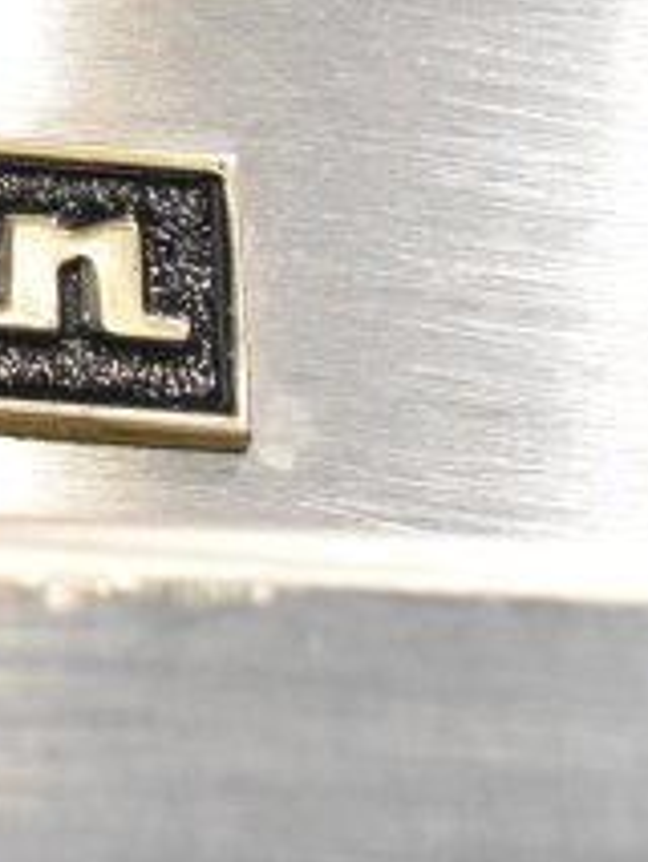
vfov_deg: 12.5
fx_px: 3915
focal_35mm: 157
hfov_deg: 9.0
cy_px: 168
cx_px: -579
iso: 6400
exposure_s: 1/250
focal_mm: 38
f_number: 8
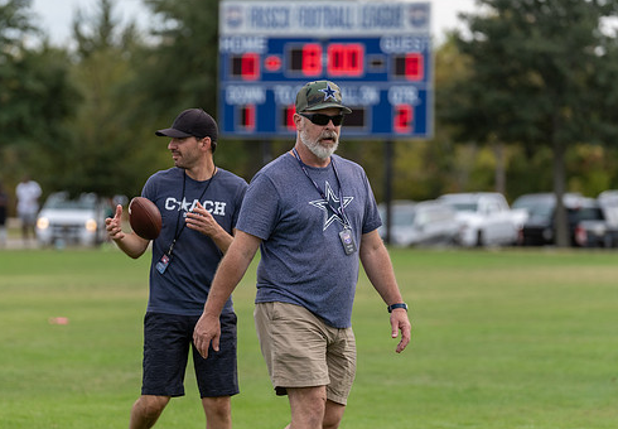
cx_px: 231
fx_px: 3877
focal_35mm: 223
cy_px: 242
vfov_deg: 6.3
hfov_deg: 9.1
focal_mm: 171
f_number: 3.5
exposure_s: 1/1250
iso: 200
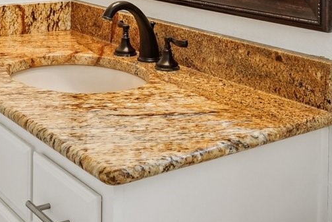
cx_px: 159
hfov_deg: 31.0
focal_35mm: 65
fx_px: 599
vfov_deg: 19.1
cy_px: -82
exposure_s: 1/60
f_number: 8
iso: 400
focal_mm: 16
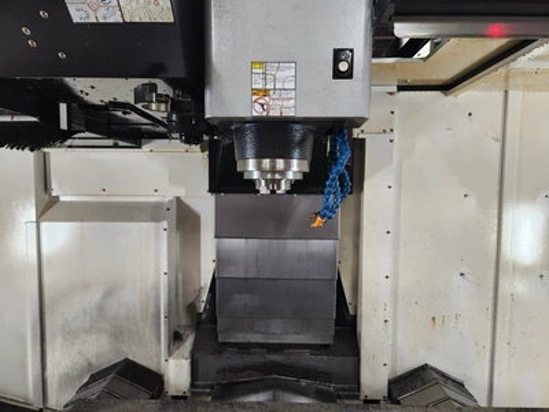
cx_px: 274
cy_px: 206
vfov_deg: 58.9
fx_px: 365
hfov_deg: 73.9
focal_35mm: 23
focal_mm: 5.4
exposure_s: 1/120
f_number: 1.8
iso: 320
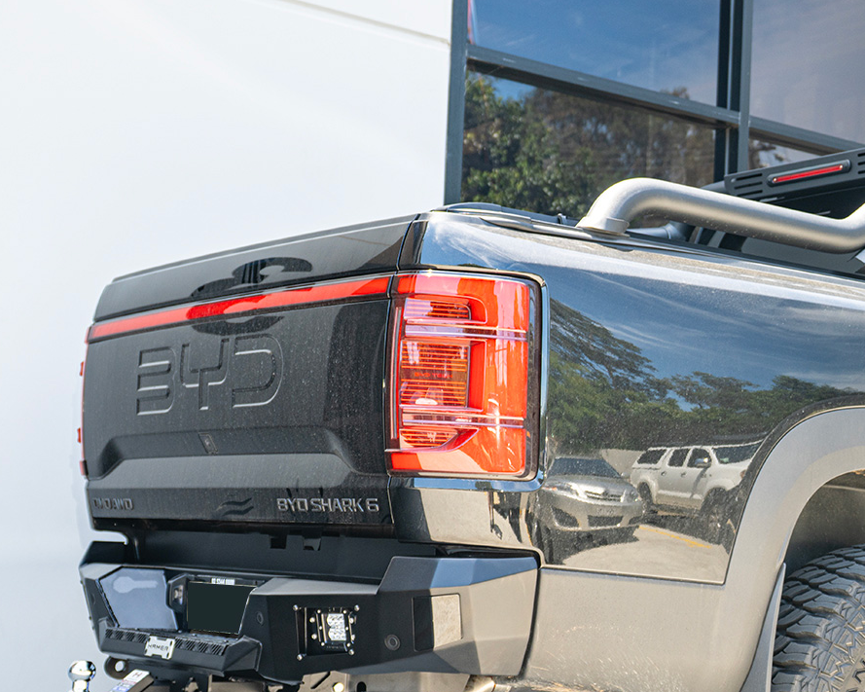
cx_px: 862
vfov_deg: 26.4
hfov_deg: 30.7
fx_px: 1459
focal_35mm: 57
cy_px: 495
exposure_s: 1/60
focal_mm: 30
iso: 100
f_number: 4
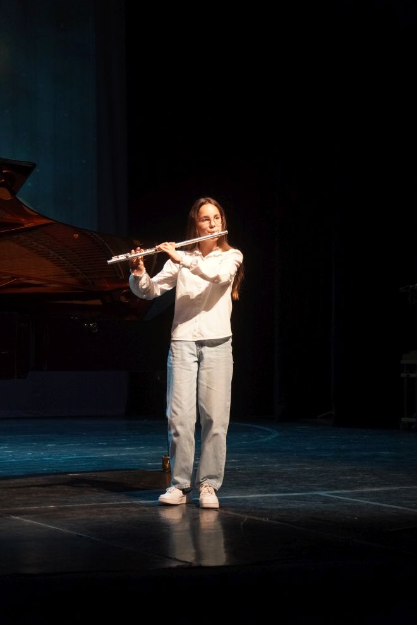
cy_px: 312
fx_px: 1303
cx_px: 208
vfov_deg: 27.0
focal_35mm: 75
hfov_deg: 18.2
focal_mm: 50
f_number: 2.8
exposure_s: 1/125
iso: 2000
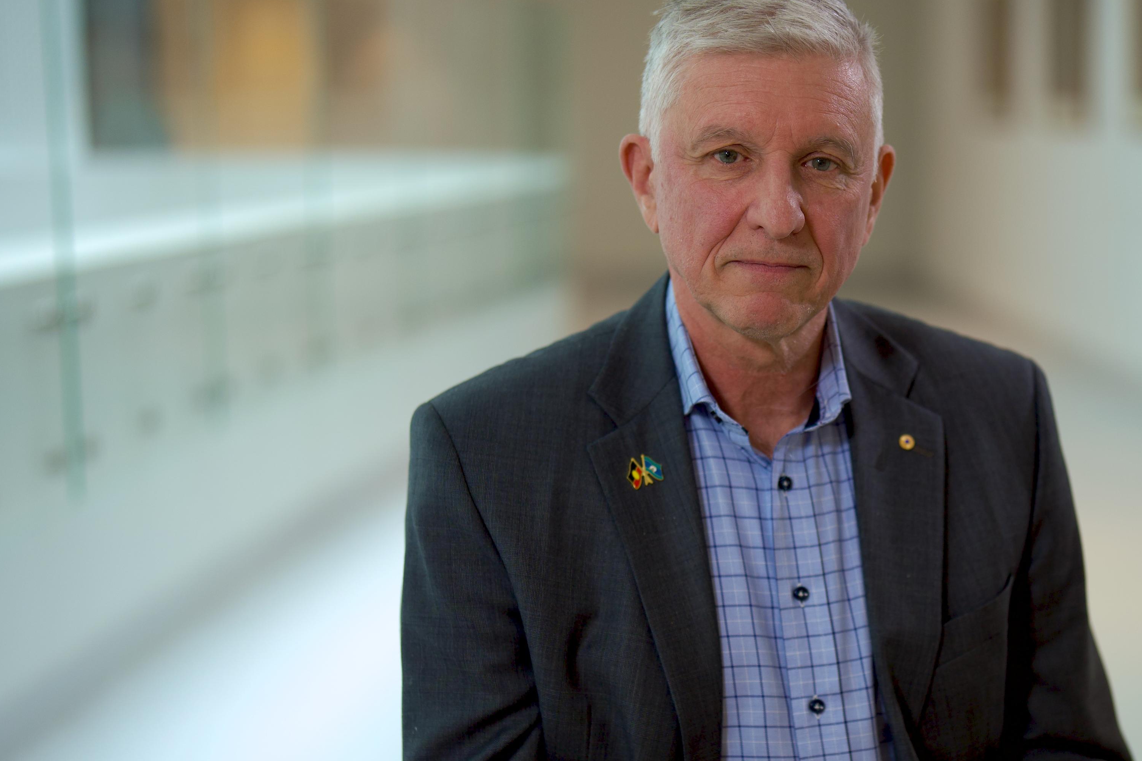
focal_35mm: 83
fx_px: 2633
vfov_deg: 16.4
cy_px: 555
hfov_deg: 24.3
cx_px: 818
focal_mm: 50
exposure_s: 1/400
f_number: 1.4
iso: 100
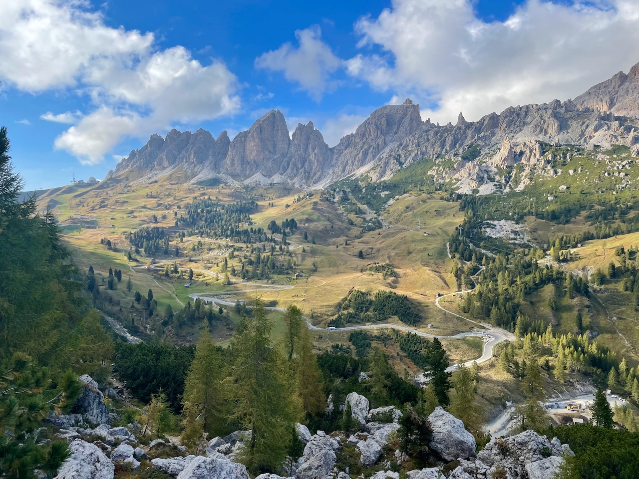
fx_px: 480
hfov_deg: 67.3
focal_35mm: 26
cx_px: 320
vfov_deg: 53.1
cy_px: 240
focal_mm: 4.2
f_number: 1.6
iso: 32
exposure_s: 1/2053
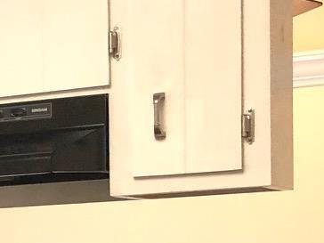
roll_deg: +2.8
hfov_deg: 10.5
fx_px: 1451
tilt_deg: -4.3
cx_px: -513
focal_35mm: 155
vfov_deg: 9.3
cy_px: 360
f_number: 1.8
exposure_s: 1/24
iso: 40
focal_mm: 4
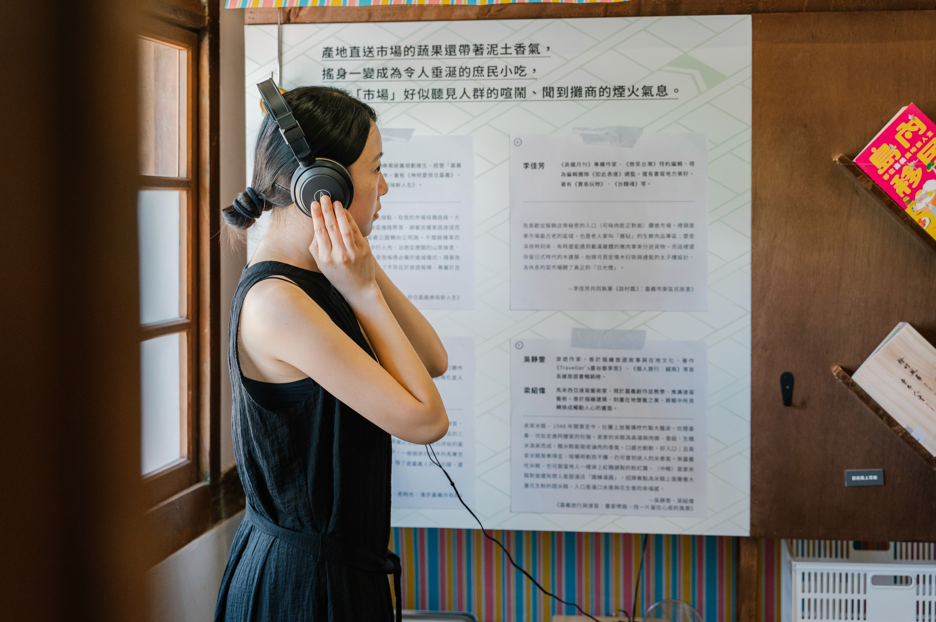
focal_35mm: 44
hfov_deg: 44.5
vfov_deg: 30.5
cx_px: 468
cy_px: 311
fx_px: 1143
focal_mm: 44
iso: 1250
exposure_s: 1/125
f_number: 3.5
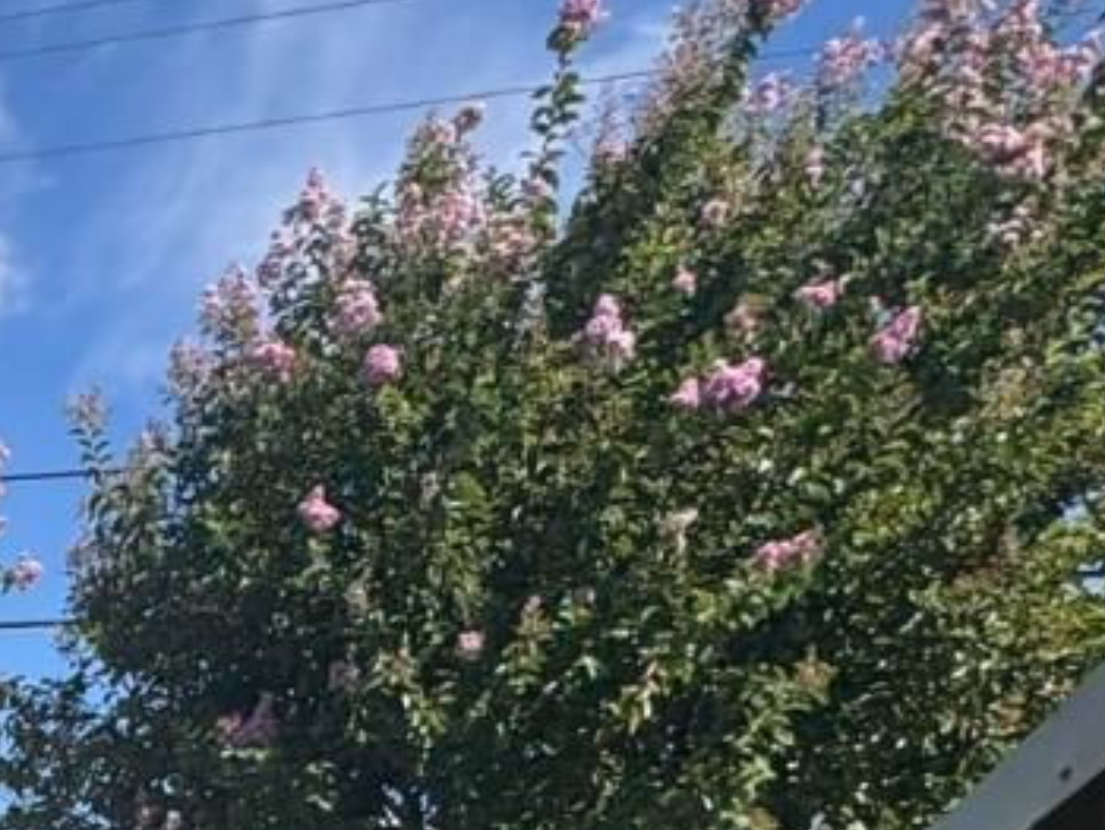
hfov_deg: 24.0
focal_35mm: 60
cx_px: -622
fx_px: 1917
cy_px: 1412
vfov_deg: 19.5
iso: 50
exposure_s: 1/1637
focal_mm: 2.22
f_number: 2.2
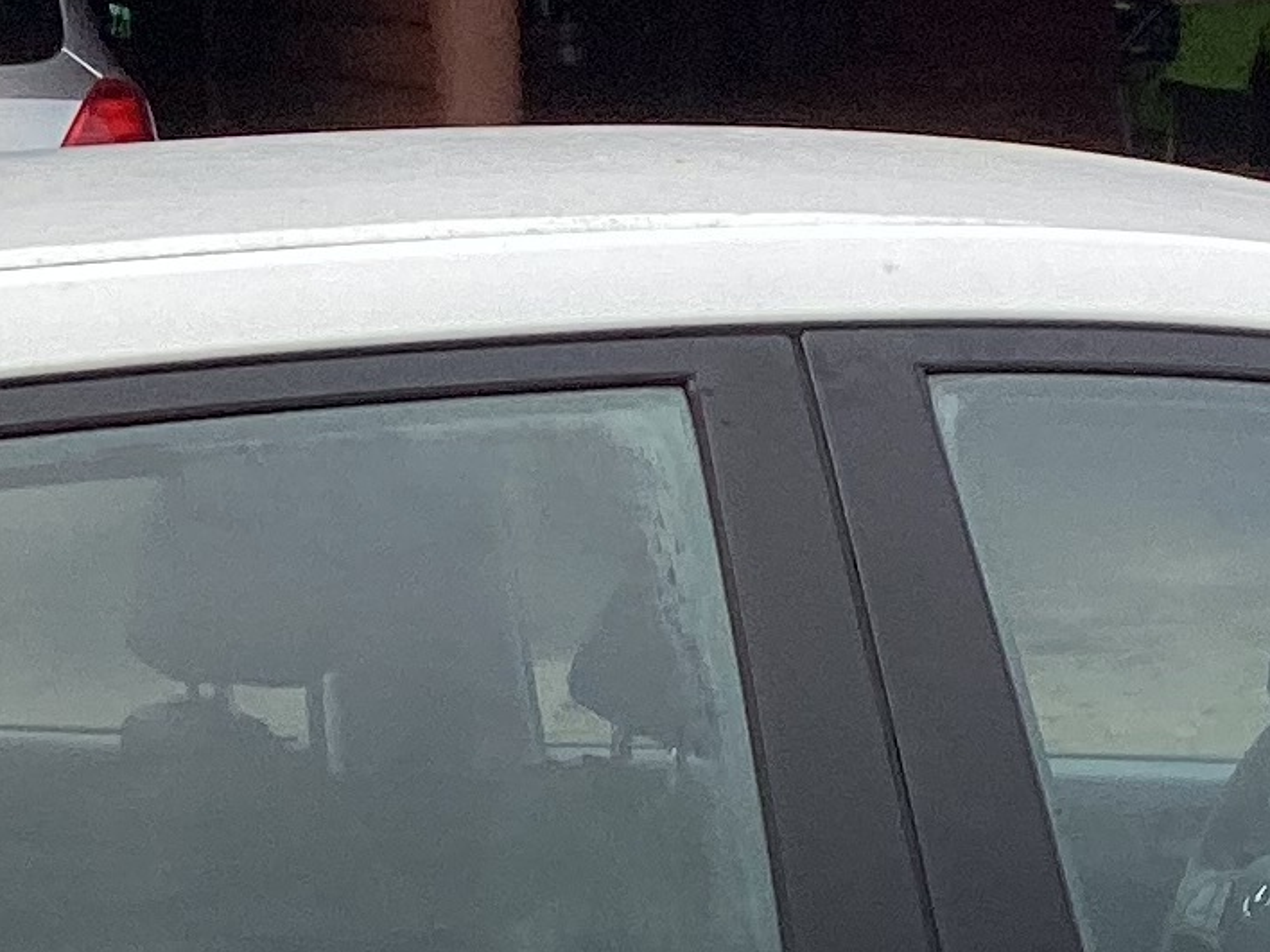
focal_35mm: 143
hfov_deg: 13.7
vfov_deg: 10.1
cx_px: 1130
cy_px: 1400
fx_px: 5246
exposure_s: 1/182
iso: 25
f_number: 2.4
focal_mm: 3.3
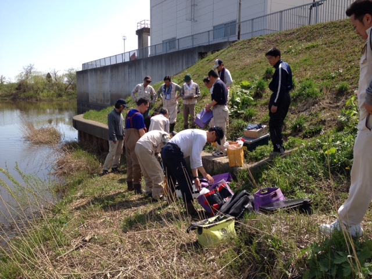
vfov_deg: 40.7
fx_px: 376
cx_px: 186
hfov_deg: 52.6
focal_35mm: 35
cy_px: 140
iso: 50
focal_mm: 4.28
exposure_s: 1/1082
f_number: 2.4
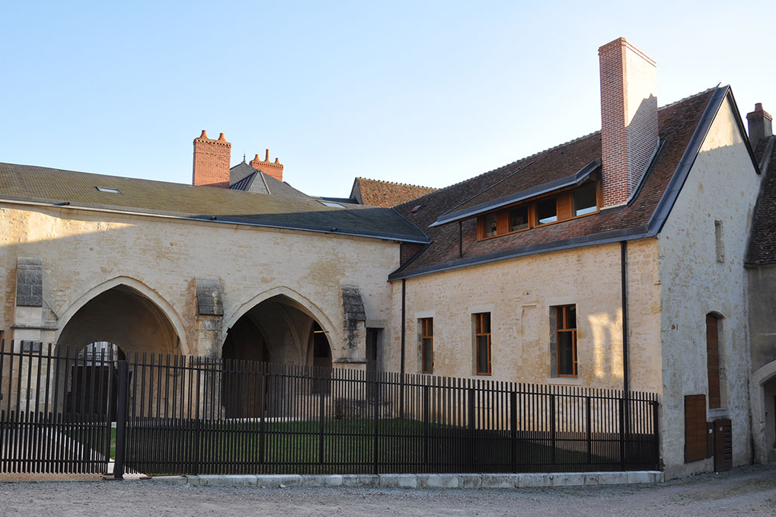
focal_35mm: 34
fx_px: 733
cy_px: 260
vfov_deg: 38.9
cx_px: 397
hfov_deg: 55.8
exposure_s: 1/80
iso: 200
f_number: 9
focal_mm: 22
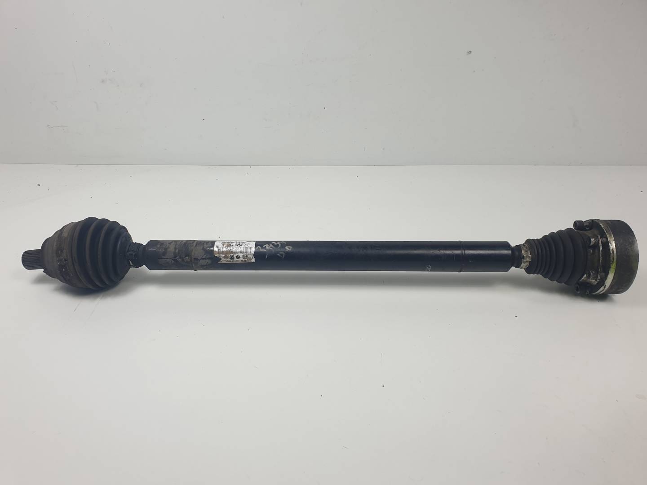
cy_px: 242
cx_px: 324
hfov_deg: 67.3
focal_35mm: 26
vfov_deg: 53.1
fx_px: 486
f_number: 2.4
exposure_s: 1/286
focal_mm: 4.3
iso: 50
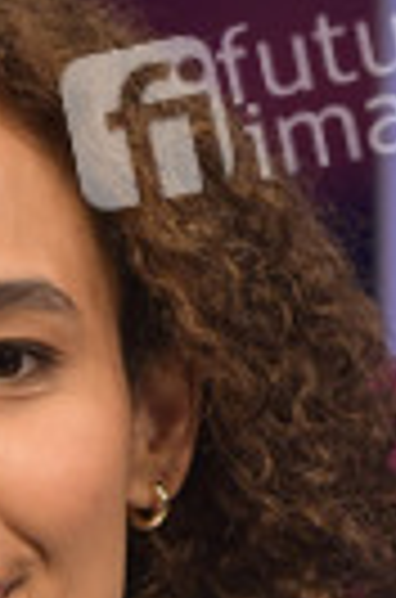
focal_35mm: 181
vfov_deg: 11.1
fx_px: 3002
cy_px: 778
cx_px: -117
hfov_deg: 7.5
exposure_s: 1/200
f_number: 6.3
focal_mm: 60
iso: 2500
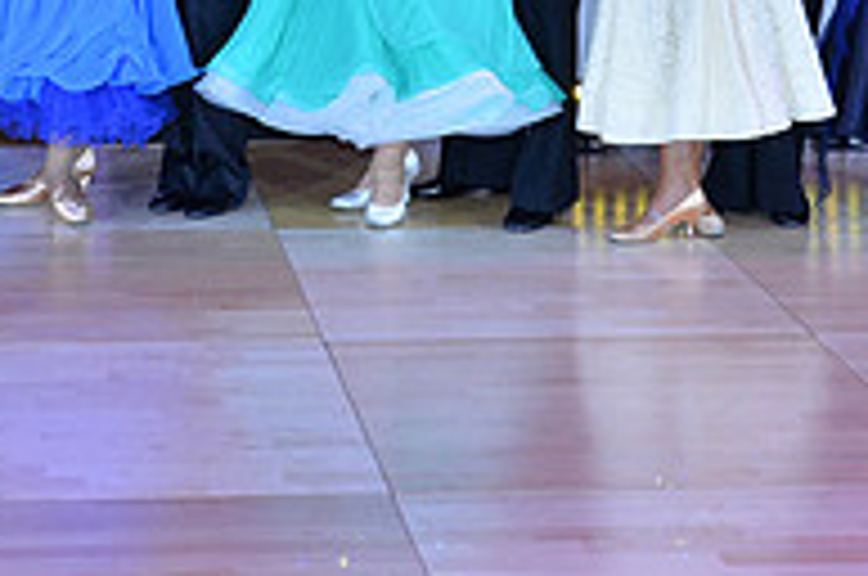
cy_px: -223
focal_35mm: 132
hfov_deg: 15.5
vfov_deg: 10.1
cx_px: 193
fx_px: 3177
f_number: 5.6
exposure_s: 1/250
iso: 1600
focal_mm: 44
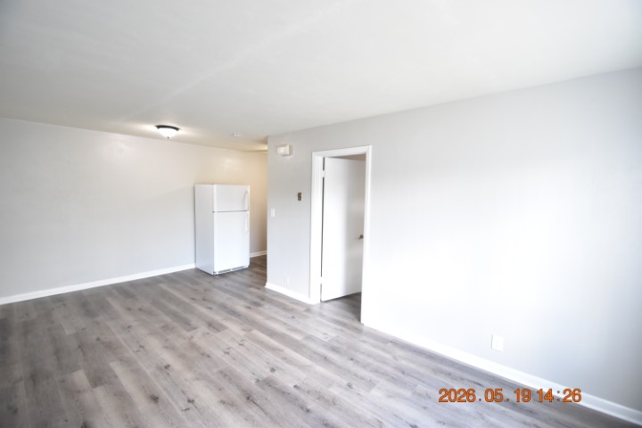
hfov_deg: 100.4
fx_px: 267
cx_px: 321
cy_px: 214
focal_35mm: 15
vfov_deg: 77.3
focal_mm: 10
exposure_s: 1/30
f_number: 3.5
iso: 800
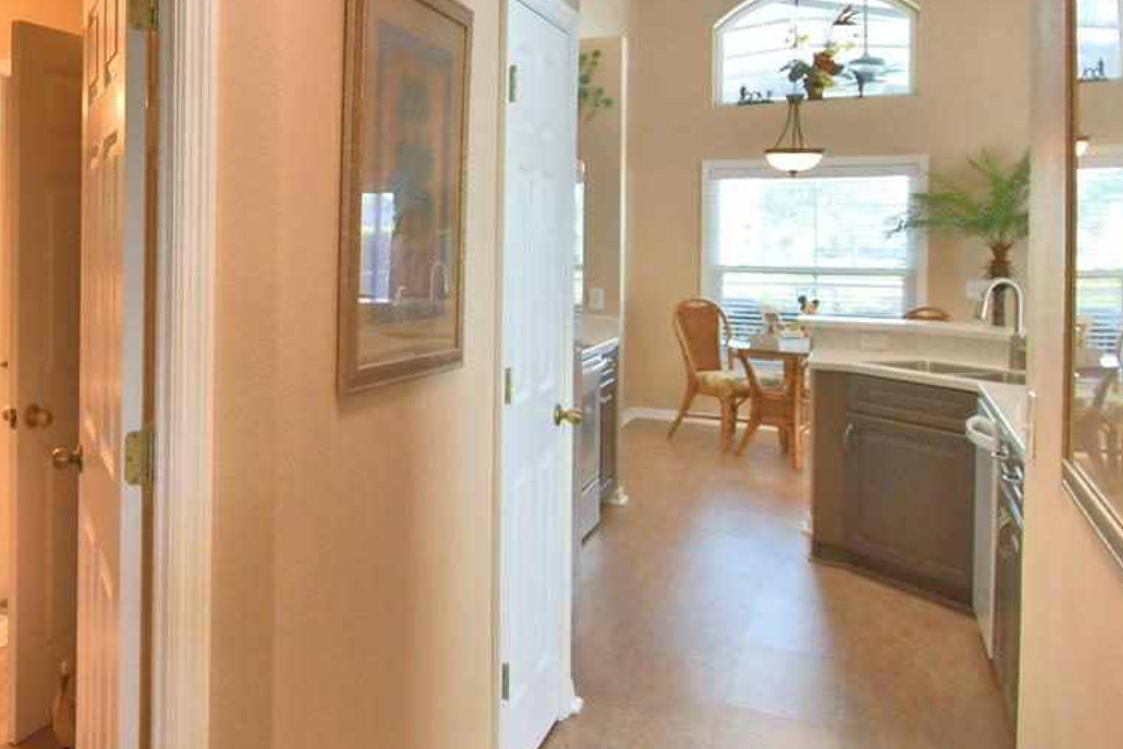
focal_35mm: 32
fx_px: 998
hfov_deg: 53.2
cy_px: 249
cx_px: 163
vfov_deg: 40.6
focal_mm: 10
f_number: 4.5
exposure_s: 1/50
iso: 400
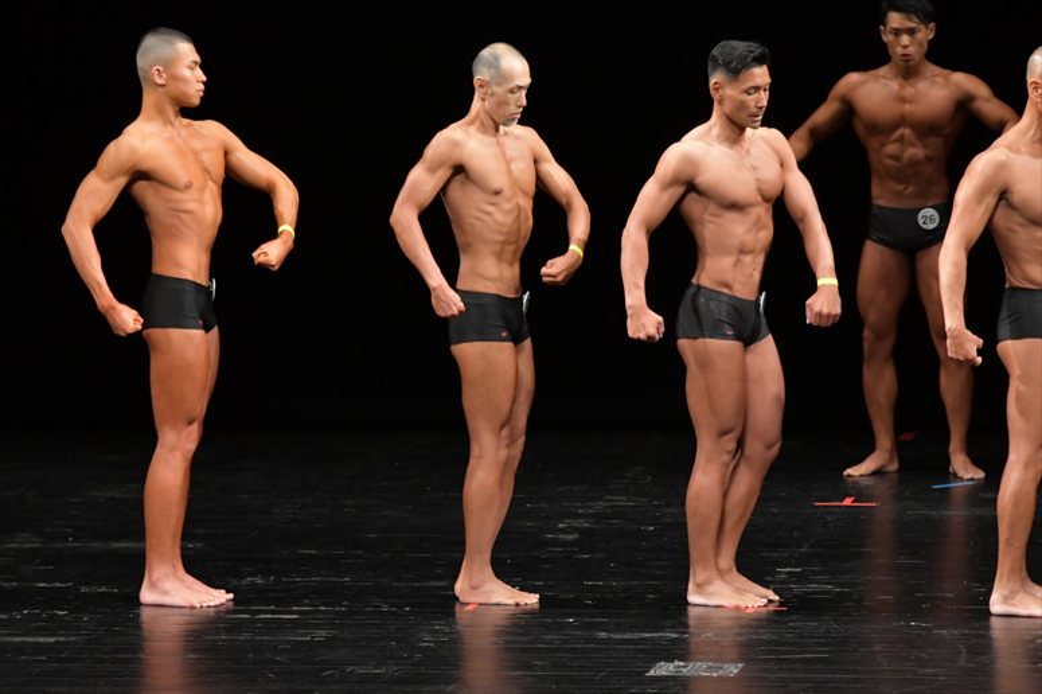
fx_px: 7377
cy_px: 347
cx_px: 521
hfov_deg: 8.1
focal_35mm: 255
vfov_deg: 5.4
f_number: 5.6
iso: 3200
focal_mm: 170
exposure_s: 1/400
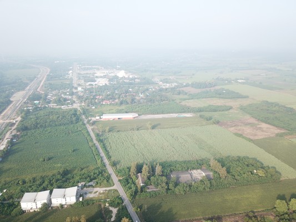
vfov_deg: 53.1
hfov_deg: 67.3
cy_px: 111
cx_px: 148
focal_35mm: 26
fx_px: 222
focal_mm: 4.73
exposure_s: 1/125
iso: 100
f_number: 2.2
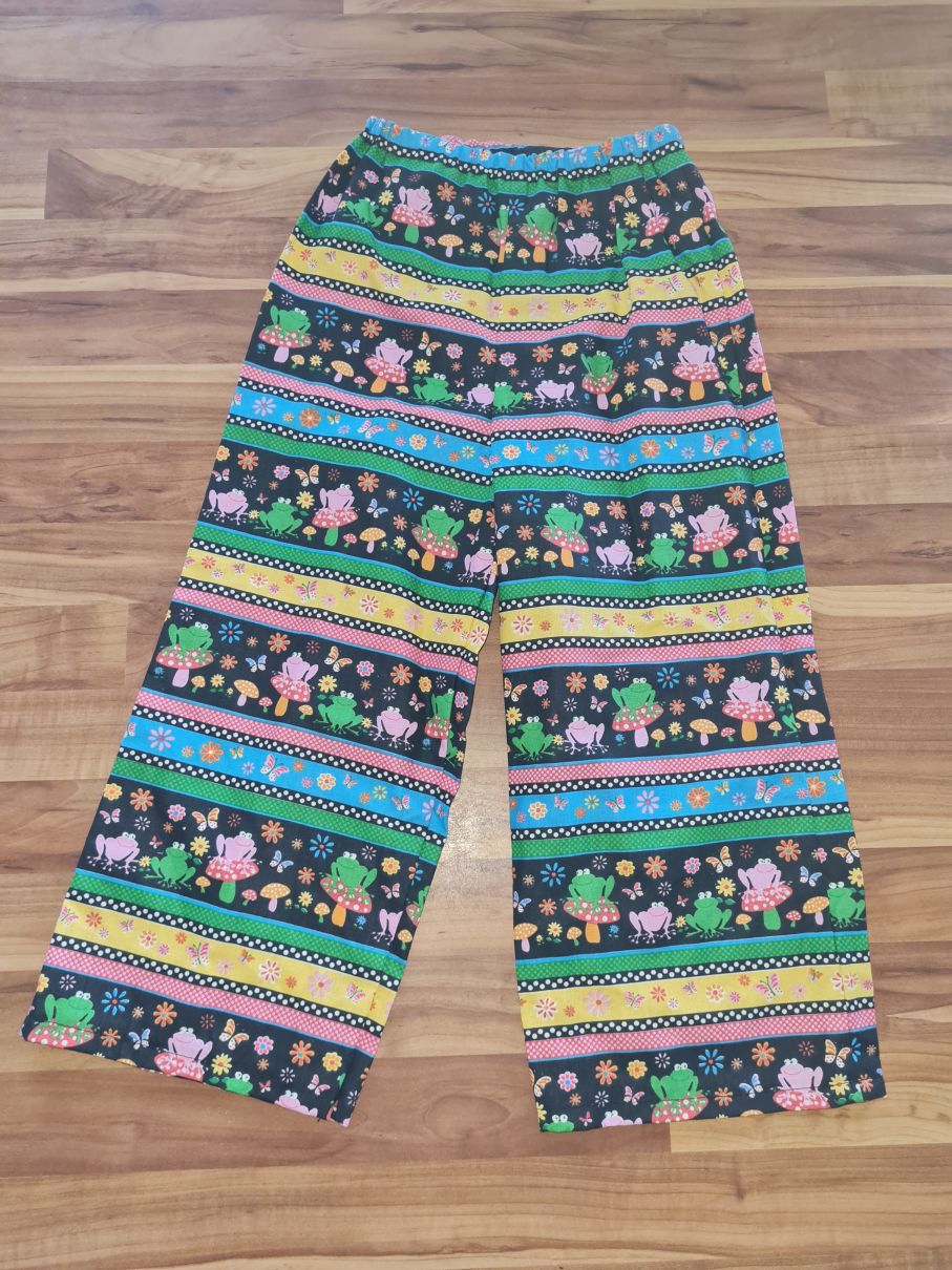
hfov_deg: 53.0
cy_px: 635
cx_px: 476
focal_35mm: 26
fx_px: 954
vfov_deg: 67.3
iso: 250
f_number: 1.8
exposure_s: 1/60
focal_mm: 5.4
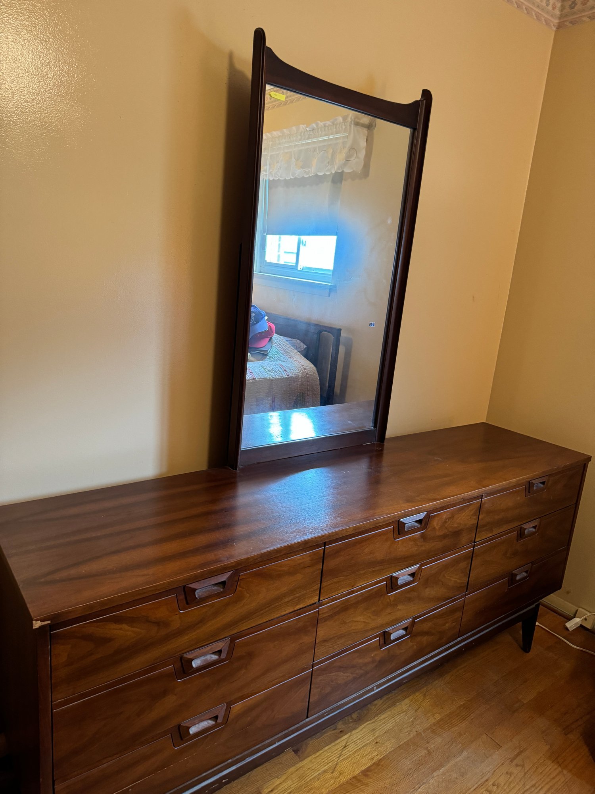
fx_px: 550
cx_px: 298
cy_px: 397
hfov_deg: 56.8
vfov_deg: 71.6
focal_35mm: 24
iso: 500
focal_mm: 6.76
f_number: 1.78
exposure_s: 1/60
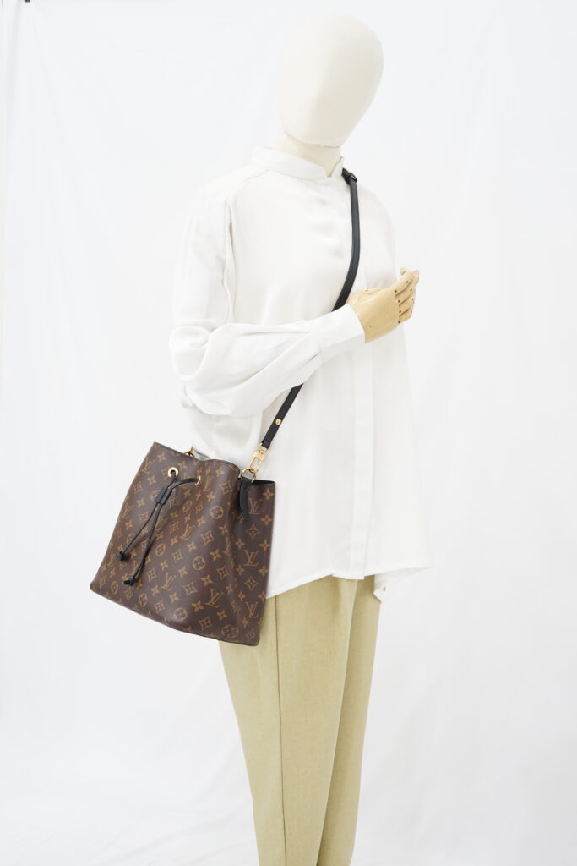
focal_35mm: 50
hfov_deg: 27.0
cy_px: 433
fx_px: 1202
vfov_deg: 39.6
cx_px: 288
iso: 640
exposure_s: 1/6
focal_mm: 50
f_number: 6.3
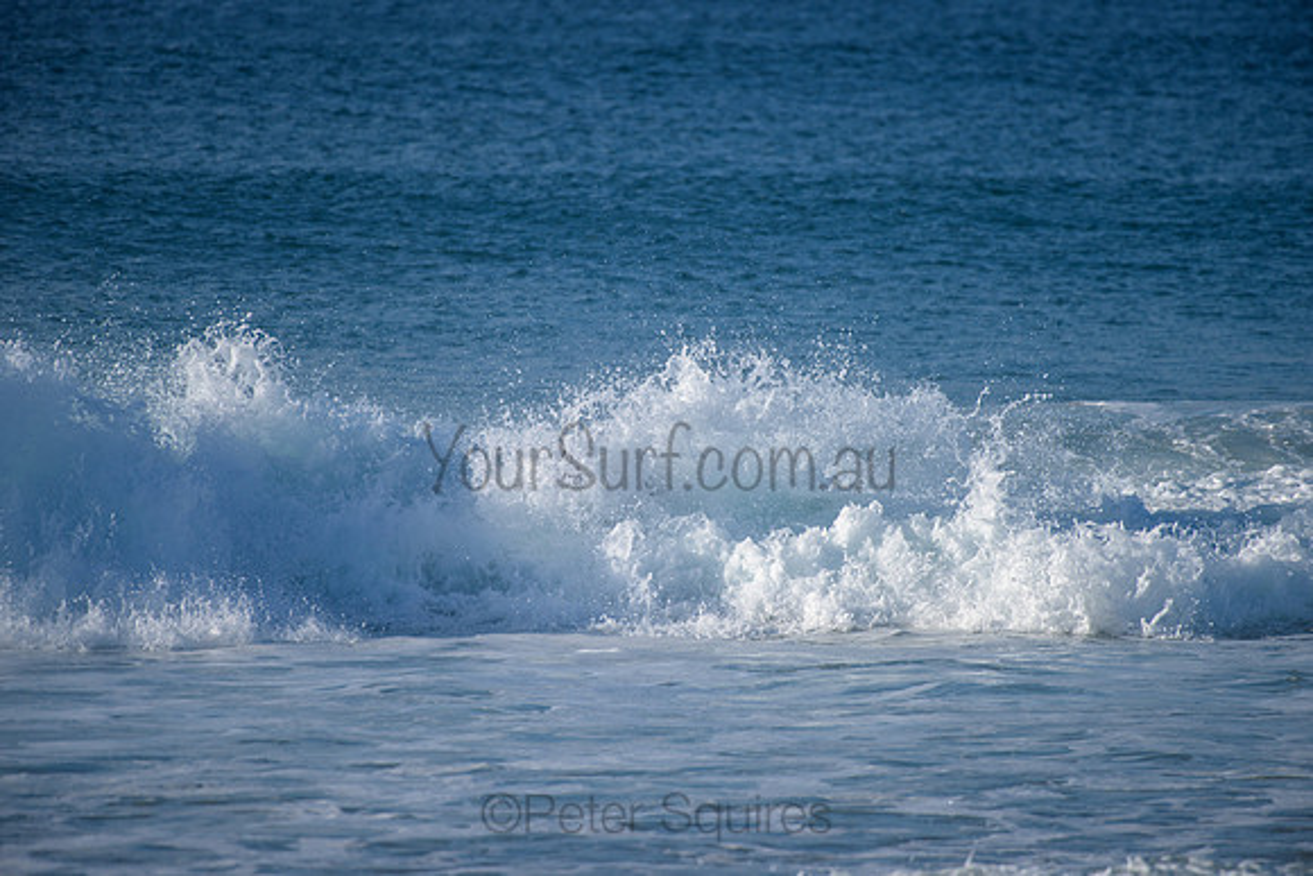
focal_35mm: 515
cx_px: 656
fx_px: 18781
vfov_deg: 2.7
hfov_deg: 4.0
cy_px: 438
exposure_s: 1/2000
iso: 220
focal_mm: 500
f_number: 5.6
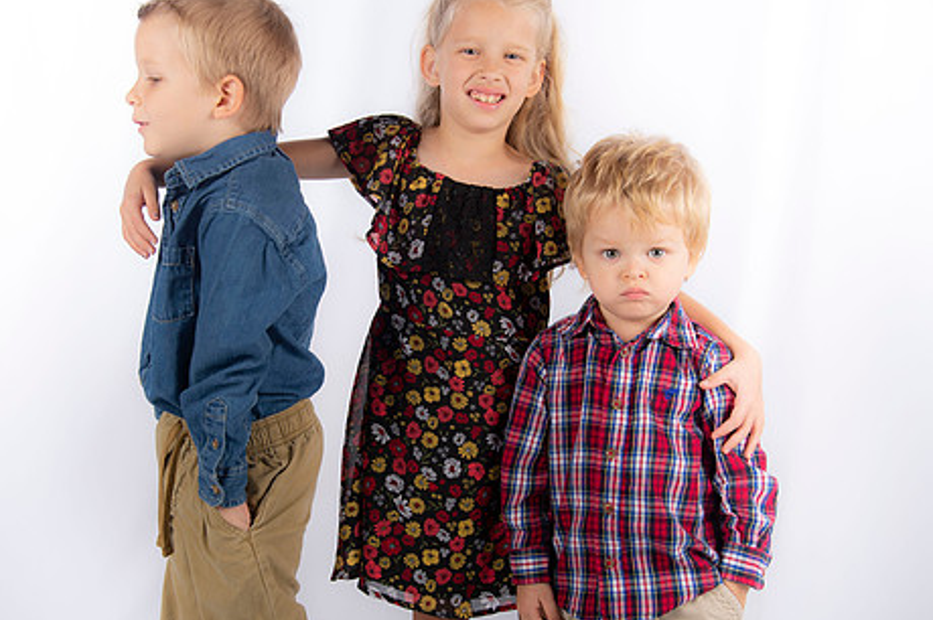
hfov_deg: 34.4
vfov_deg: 23.3
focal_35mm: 58
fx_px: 1502
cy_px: 338
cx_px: 393
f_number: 5.6
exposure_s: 1/200
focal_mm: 46
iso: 100
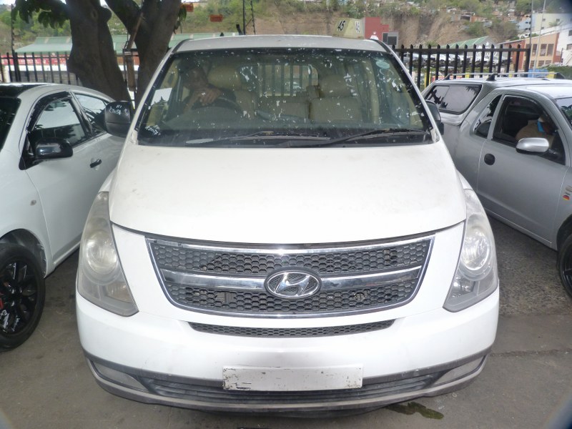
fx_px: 413
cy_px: 214
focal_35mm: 25
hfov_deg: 69.4
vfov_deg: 54.9
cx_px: 286
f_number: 2.8
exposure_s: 1/125
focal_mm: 4.5
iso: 125
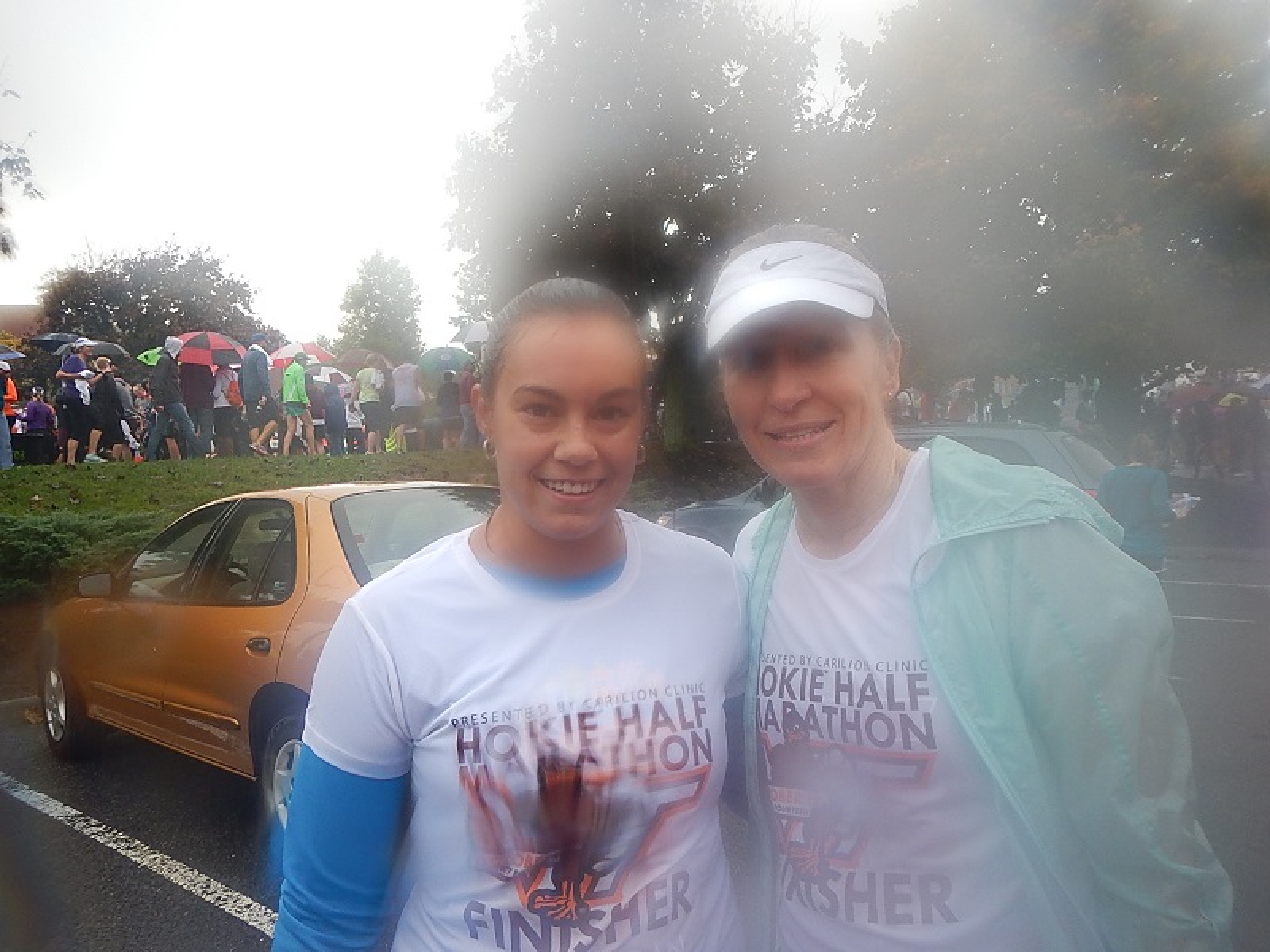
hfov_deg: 63.4
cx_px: 635
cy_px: 476
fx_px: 1027
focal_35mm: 28
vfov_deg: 49.7
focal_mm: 5
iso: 125
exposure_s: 1/100
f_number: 3.9
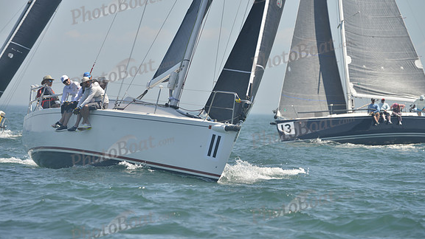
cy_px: 101
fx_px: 2614
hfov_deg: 9.3
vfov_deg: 5.2
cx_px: 213
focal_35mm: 232
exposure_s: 1/1000
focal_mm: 220
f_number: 7.1
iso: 280
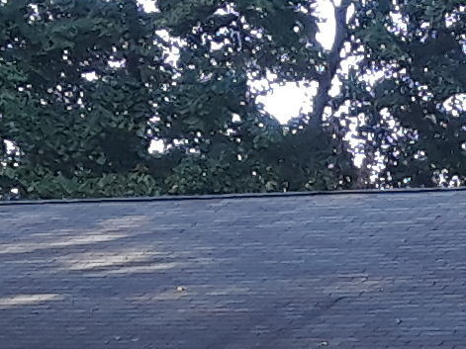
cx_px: 466
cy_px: 601
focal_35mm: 164
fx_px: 2207
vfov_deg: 8.7
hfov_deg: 11.9
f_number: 1.9
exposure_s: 1/120
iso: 64
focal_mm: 2.47
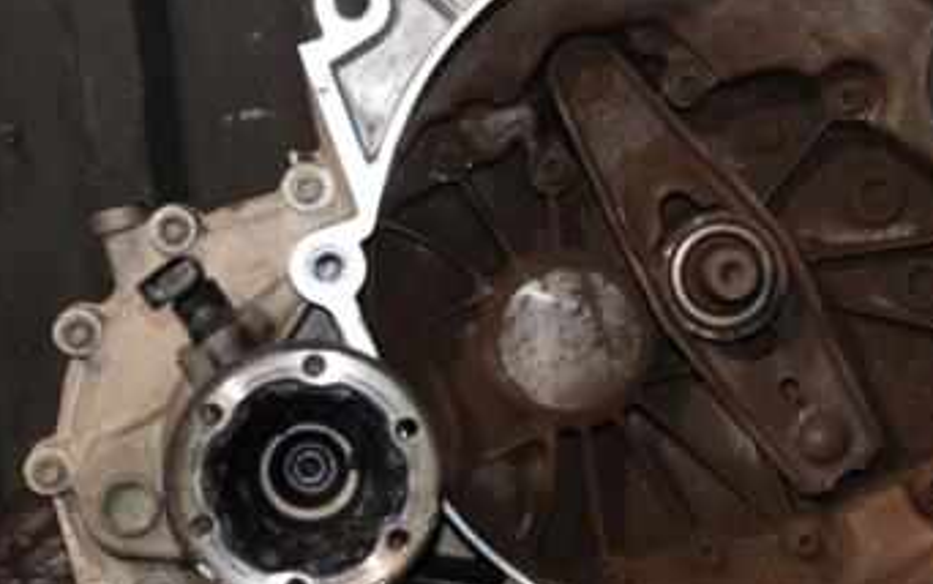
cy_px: 273
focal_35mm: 102
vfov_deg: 12.8
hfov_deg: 20.3
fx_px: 2594
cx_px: 657
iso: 800
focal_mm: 38
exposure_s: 1/60
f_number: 5
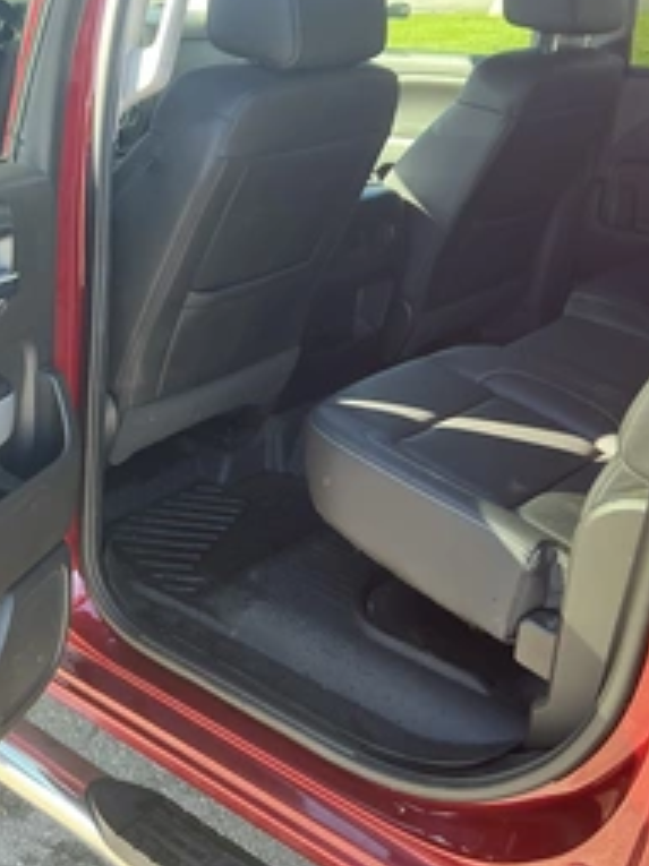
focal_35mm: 44
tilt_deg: -21.9
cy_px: 428
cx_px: 133
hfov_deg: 32.0
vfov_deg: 43.0
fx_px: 1101
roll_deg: -2.5
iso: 50
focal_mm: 3
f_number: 1.8
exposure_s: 1/122
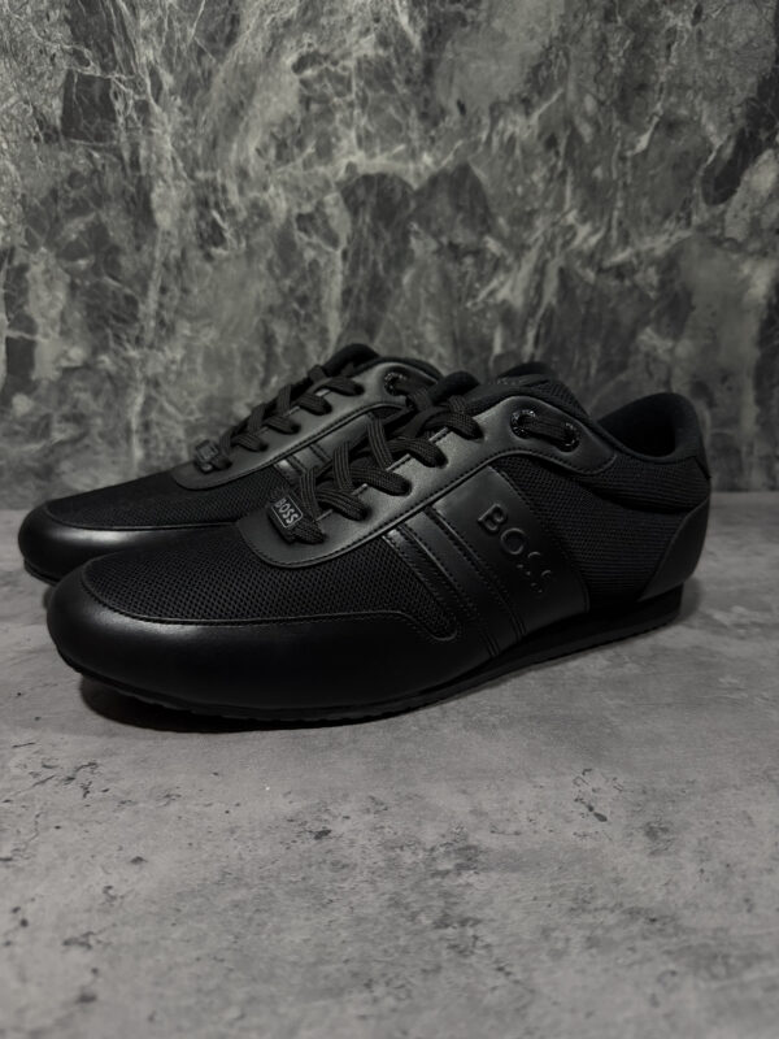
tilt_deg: -19.8
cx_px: 390
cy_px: 520
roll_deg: -2.5
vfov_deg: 71.6
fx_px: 720
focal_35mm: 24
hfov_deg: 56.8
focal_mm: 6.76
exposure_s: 1/60
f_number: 1.78
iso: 500
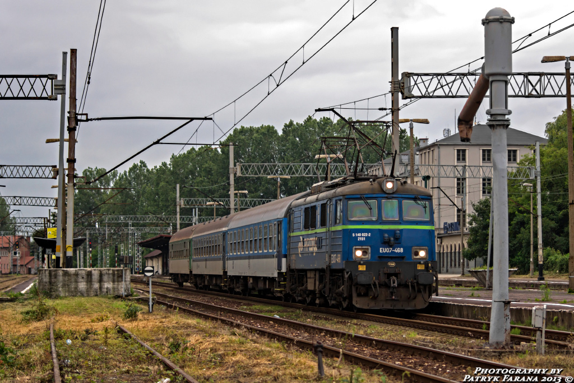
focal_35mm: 105
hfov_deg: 19.5
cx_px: 287
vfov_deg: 13.0
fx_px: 1674
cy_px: 192
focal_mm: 70
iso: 200
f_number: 4
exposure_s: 1/800
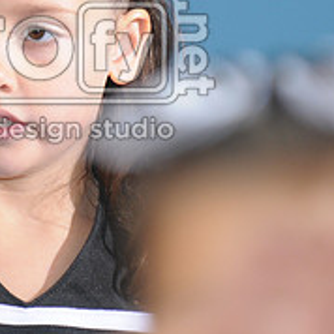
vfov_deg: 2.1
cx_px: -28
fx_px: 9061
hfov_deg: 2.1
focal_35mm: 830
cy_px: 61
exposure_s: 1/125
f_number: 2.8
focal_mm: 200
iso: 500
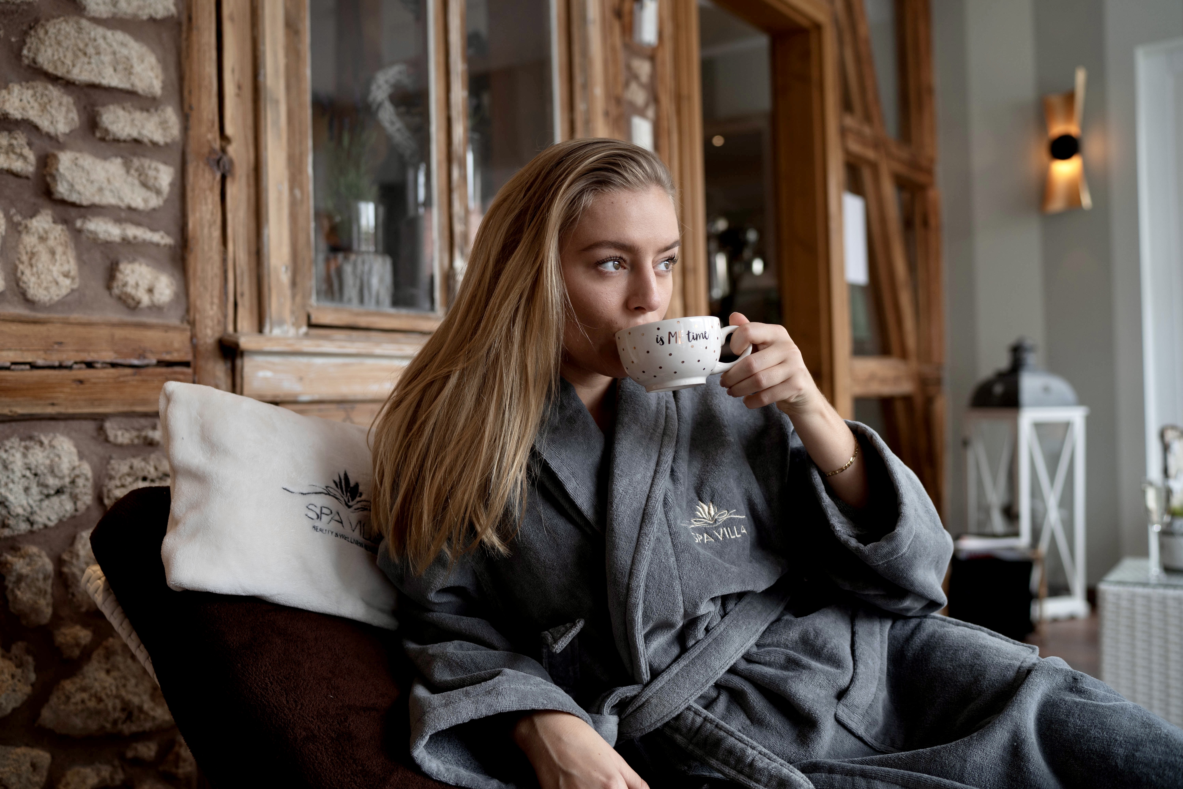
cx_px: 592
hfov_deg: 54.4
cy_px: 394
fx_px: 1150
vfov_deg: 37.9
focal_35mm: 35
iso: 200
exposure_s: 1/250
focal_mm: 35
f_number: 2.5
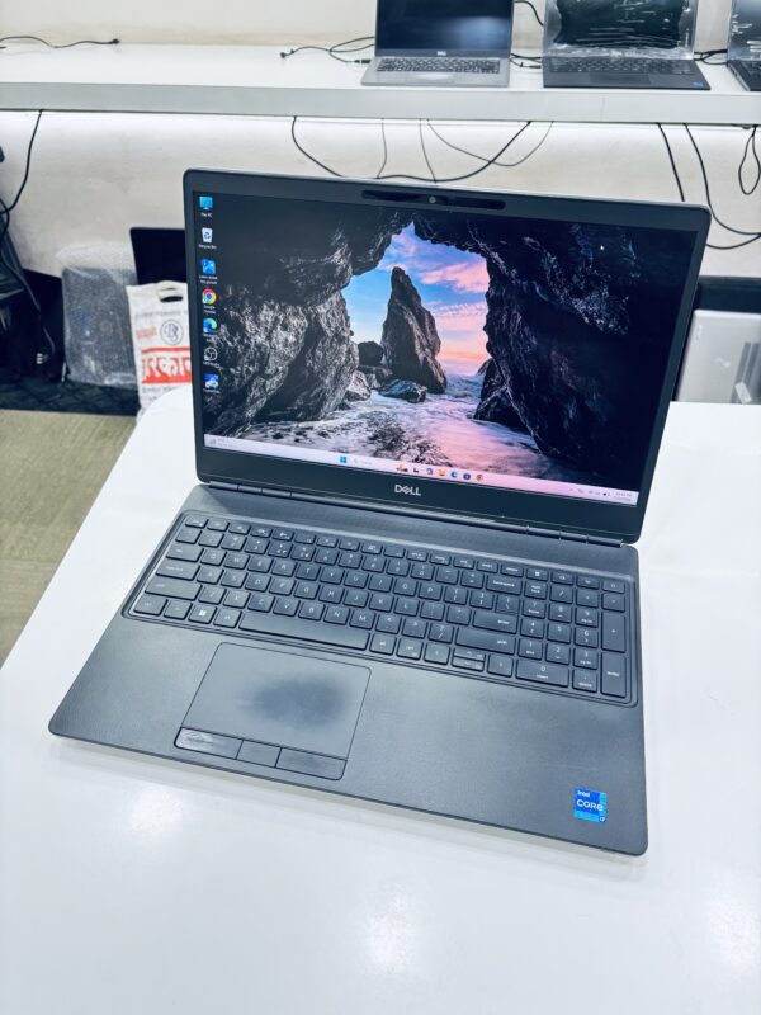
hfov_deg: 53.1
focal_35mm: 26
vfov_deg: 67.3
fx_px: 762
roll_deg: +0.4
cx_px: 380
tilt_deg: -41.0
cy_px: 508
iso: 80
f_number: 1.6
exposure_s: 1/50
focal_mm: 5.96
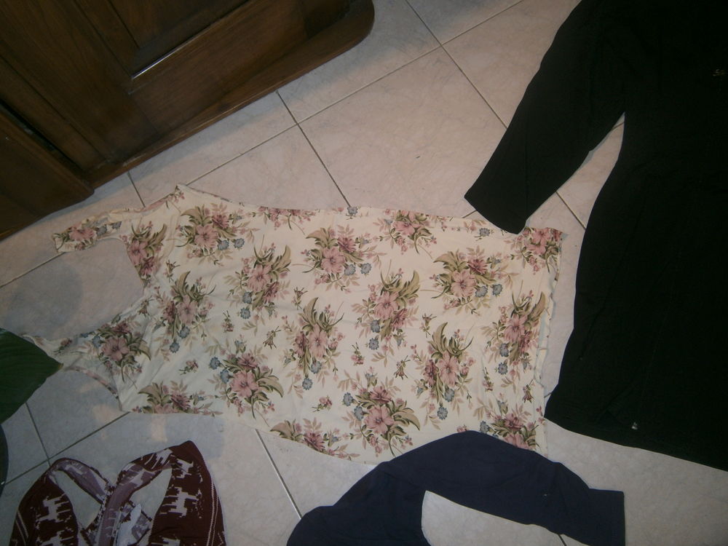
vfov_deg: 53.1
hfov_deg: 67.3
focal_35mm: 26
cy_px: 273
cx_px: 364
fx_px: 547
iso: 80
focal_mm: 4.7
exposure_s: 1/30
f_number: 2.8
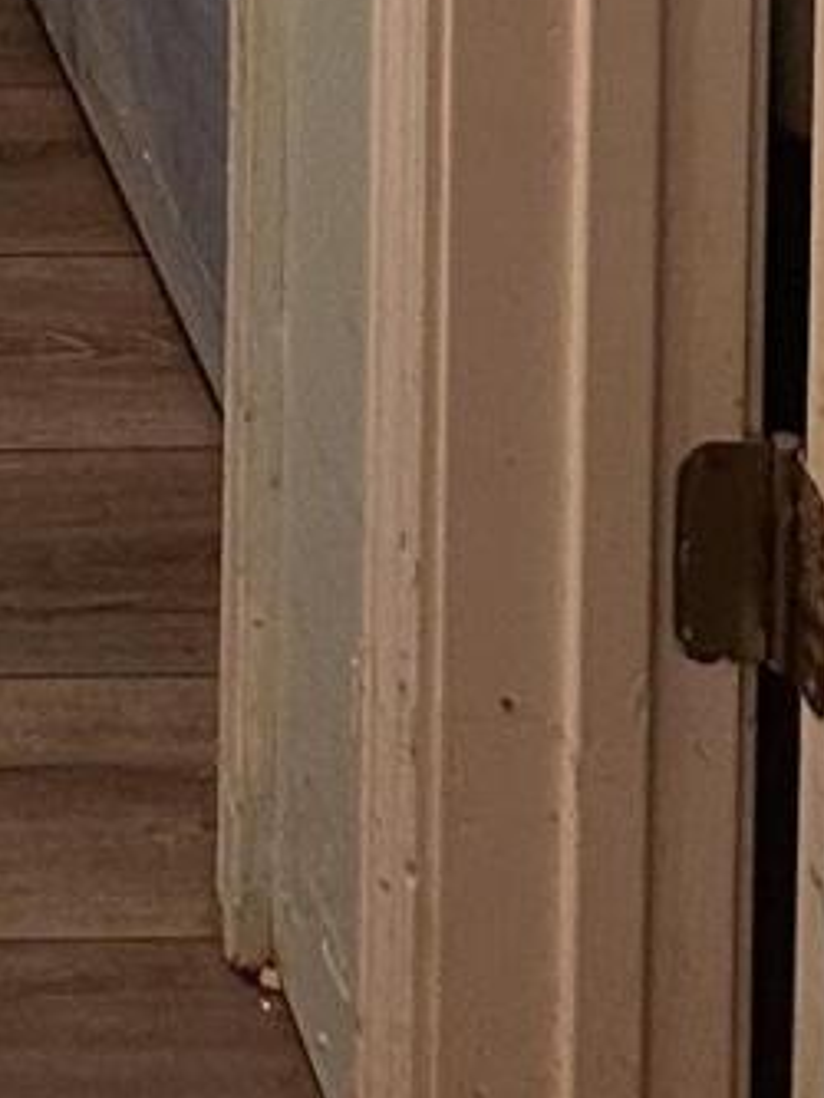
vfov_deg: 10.1
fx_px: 4567
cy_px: -2189
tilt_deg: -1.8
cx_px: -910
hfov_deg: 9.5
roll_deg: -0.6
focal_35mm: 144
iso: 320
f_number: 1.78
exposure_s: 1/60
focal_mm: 6.86
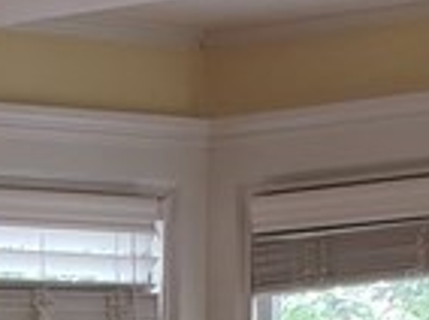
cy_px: 921
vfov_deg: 7.1
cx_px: -381
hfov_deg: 9.9
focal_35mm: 188
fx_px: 2326
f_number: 2.4
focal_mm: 4.3
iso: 100
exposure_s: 1/60
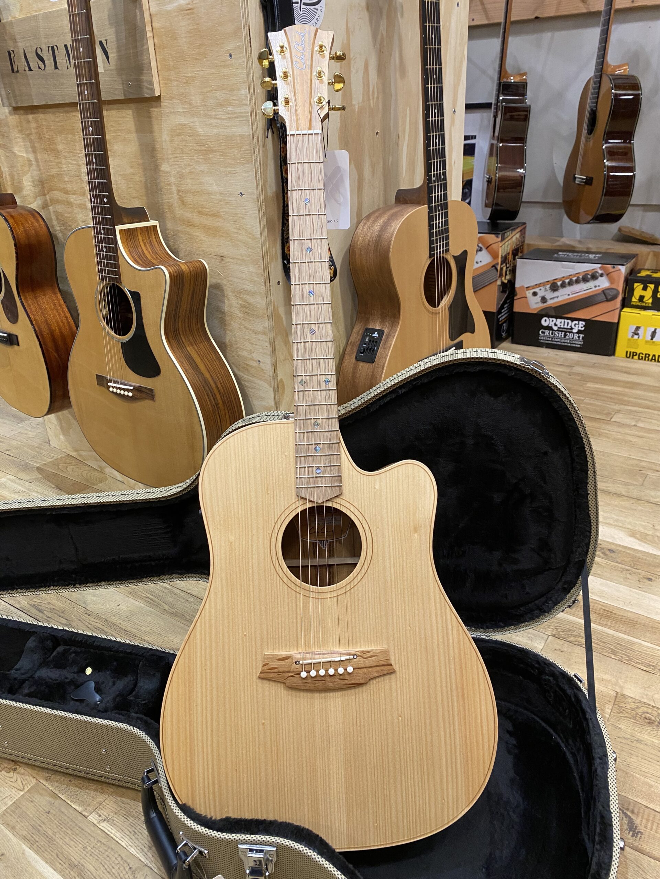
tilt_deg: -24.3
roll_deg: +3.4
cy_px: 440
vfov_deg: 67.3
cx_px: 330
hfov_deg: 53.1
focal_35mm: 26
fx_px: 661
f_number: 1.8
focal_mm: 4.25
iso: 160
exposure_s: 1/50
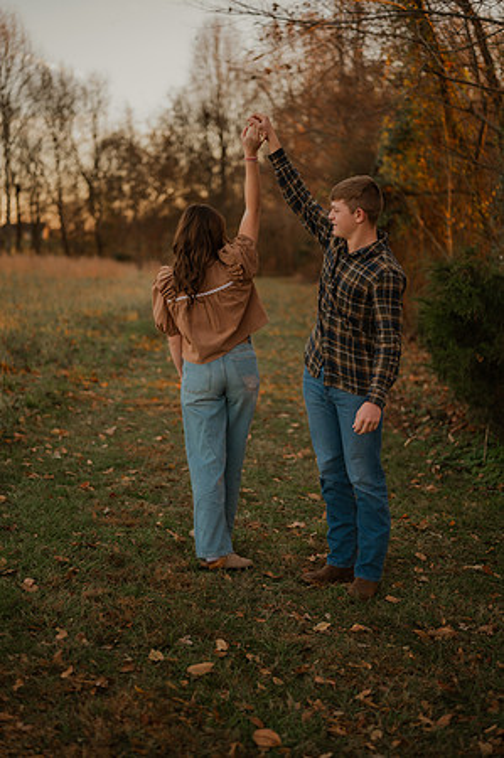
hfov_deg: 26.9
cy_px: 379
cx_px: 252
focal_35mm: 50
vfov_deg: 39.6
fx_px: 1052
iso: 100
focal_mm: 50
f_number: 1.8
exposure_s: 1/125
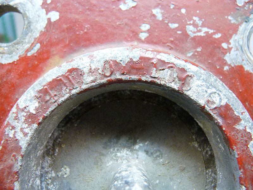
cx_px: 126
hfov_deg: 65.3
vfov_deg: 51.4
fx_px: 197
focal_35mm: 27
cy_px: 95
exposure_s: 1/30
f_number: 2.8
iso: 320
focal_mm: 4.8
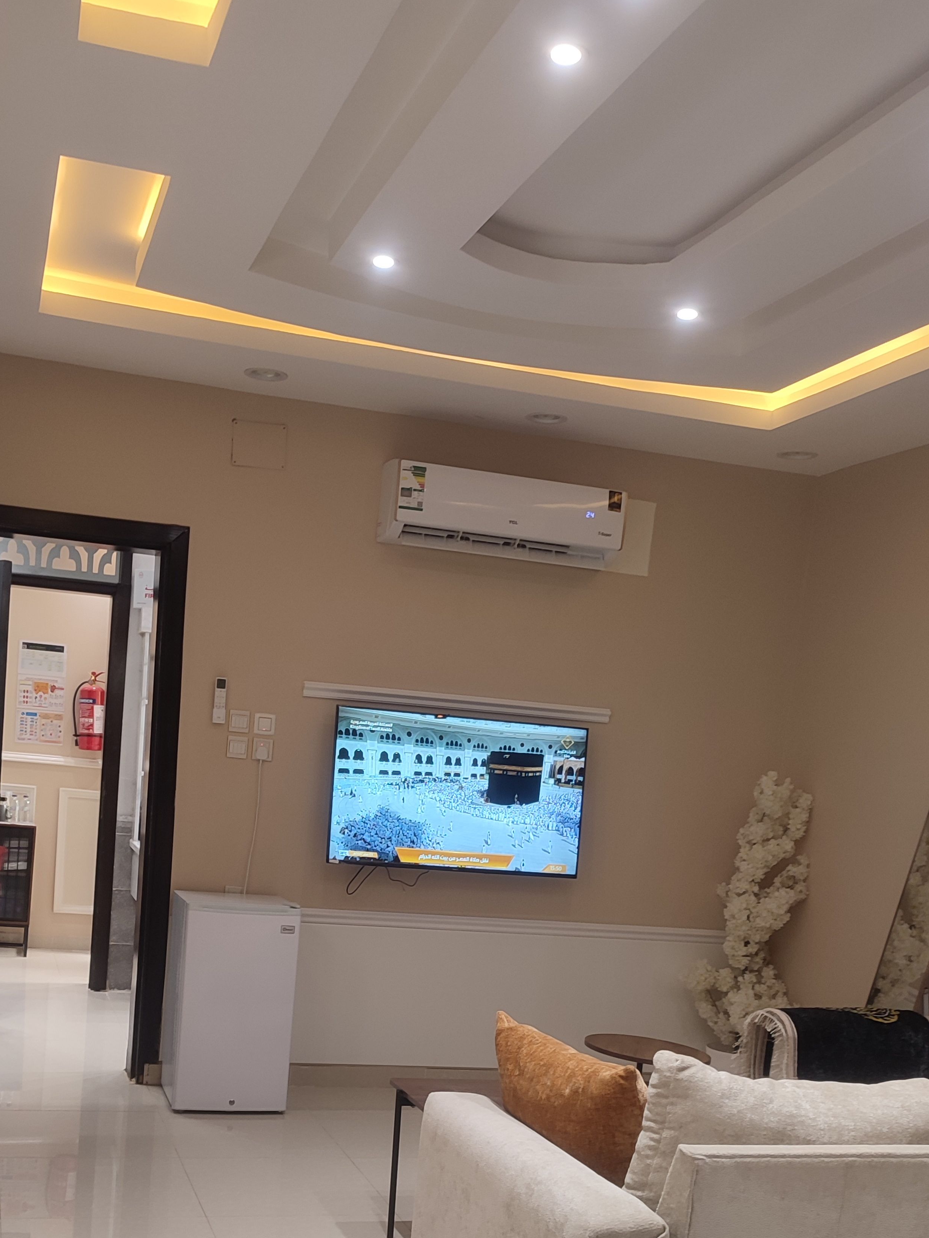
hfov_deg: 36.6
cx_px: 349
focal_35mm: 39
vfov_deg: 46.1
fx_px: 1395
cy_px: 933
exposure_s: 1/30
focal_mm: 6.04
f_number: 1.9
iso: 183
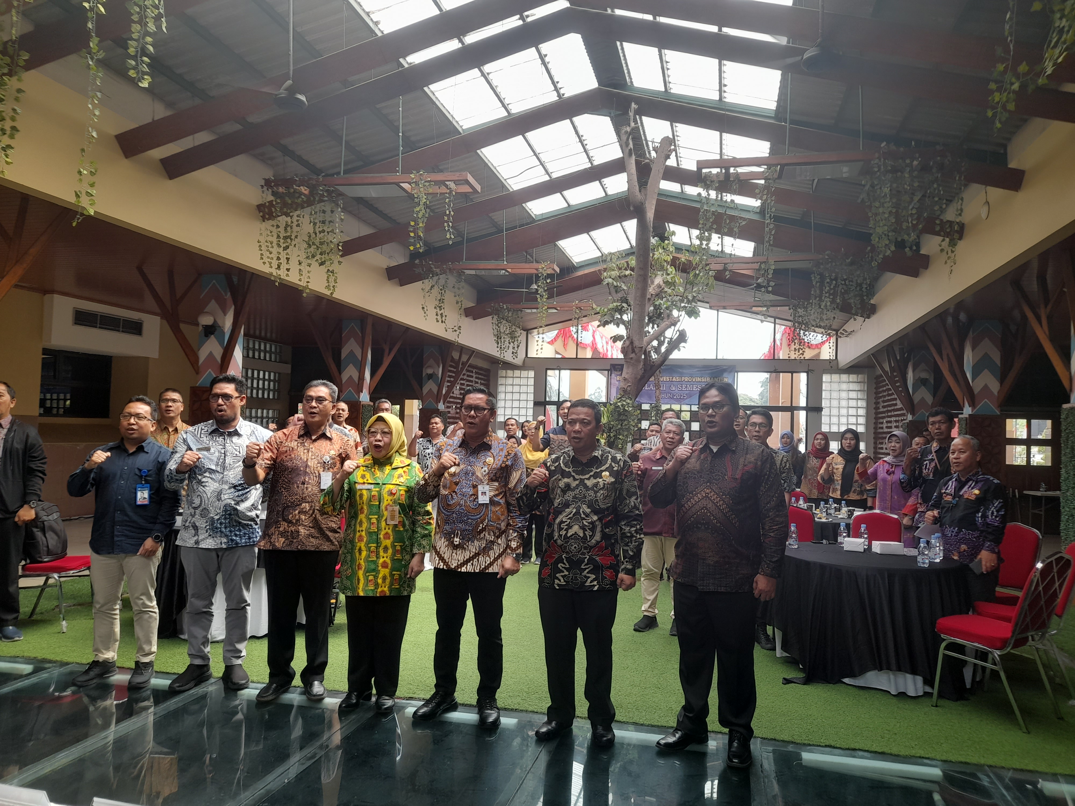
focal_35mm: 25
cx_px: 538
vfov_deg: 54.9
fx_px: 776
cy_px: 403
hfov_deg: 69.4
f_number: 2
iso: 25
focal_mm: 4.6
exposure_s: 1/50
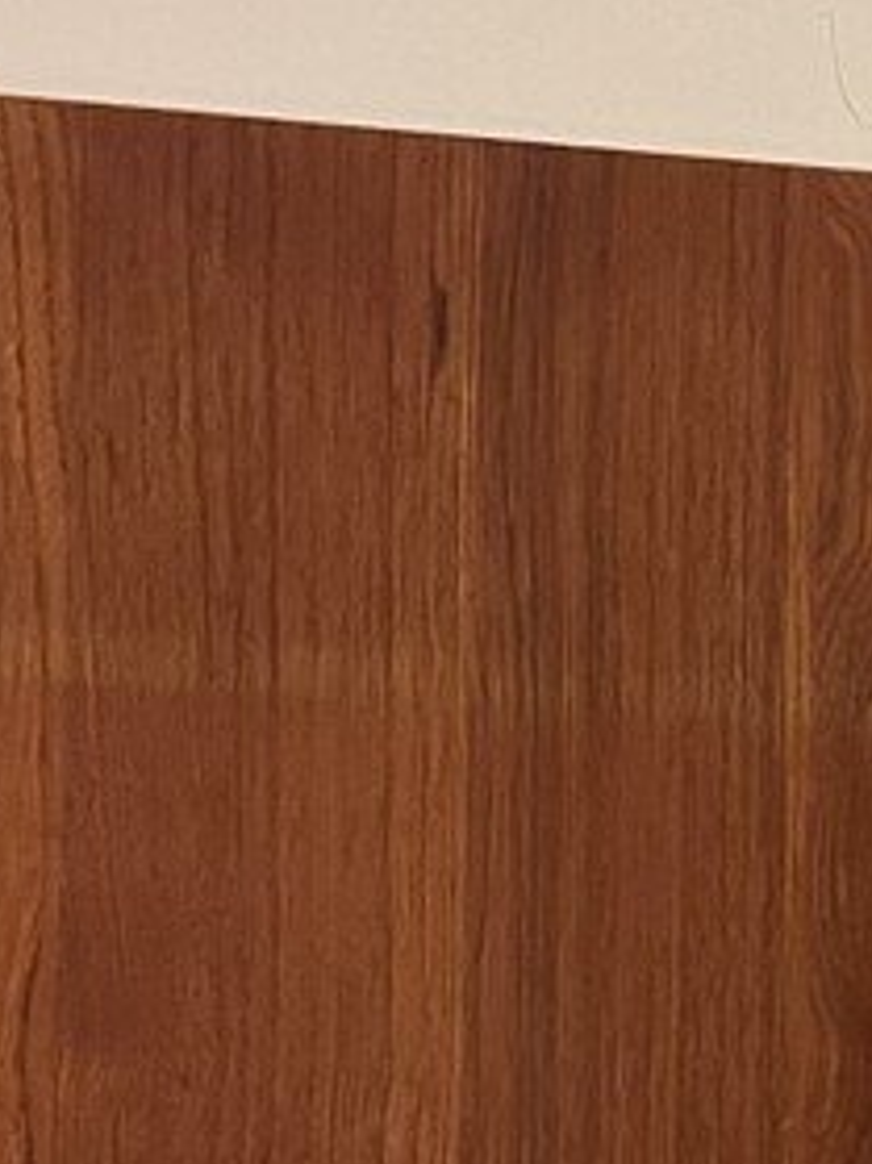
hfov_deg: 11.7
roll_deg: -0.5
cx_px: 1782
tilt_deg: -0.6
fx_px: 3765
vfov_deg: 16.6
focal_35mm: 112
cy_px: 1531
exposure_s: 1/33
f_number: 1.5
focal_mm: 5.7
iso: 400
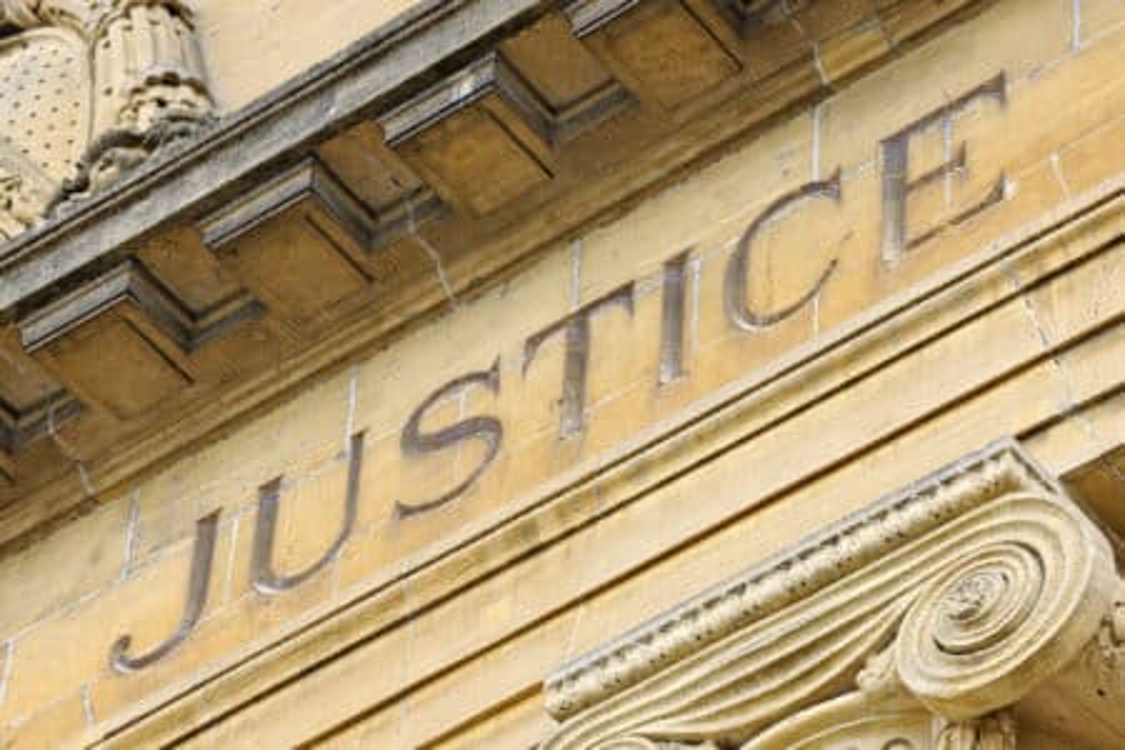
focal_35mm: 180
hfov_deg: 11.4
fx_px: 5625
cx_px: 562
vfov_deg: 7.6
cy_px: 375
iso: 100
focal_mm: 180
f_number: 11
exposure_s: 1/15
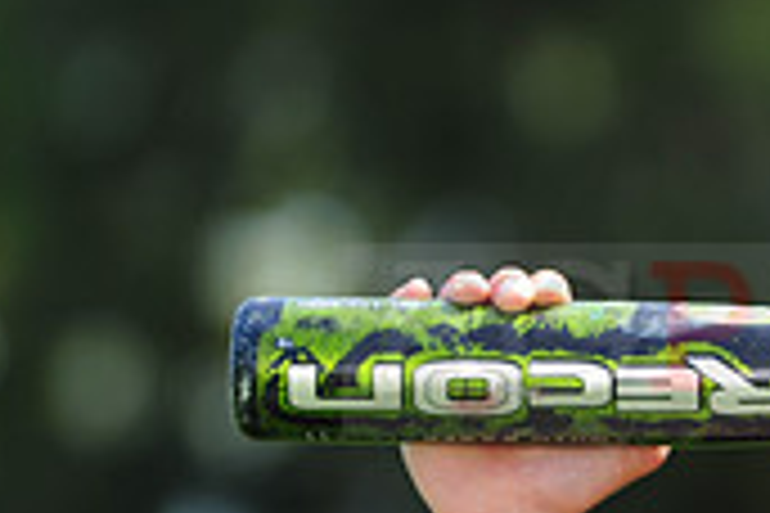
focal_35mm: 680
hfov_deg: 3.0
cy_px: 302
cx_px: 1099
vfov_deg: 2.0
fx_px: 14543
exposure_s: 1/500
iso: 200
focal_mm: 200
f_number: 4.5
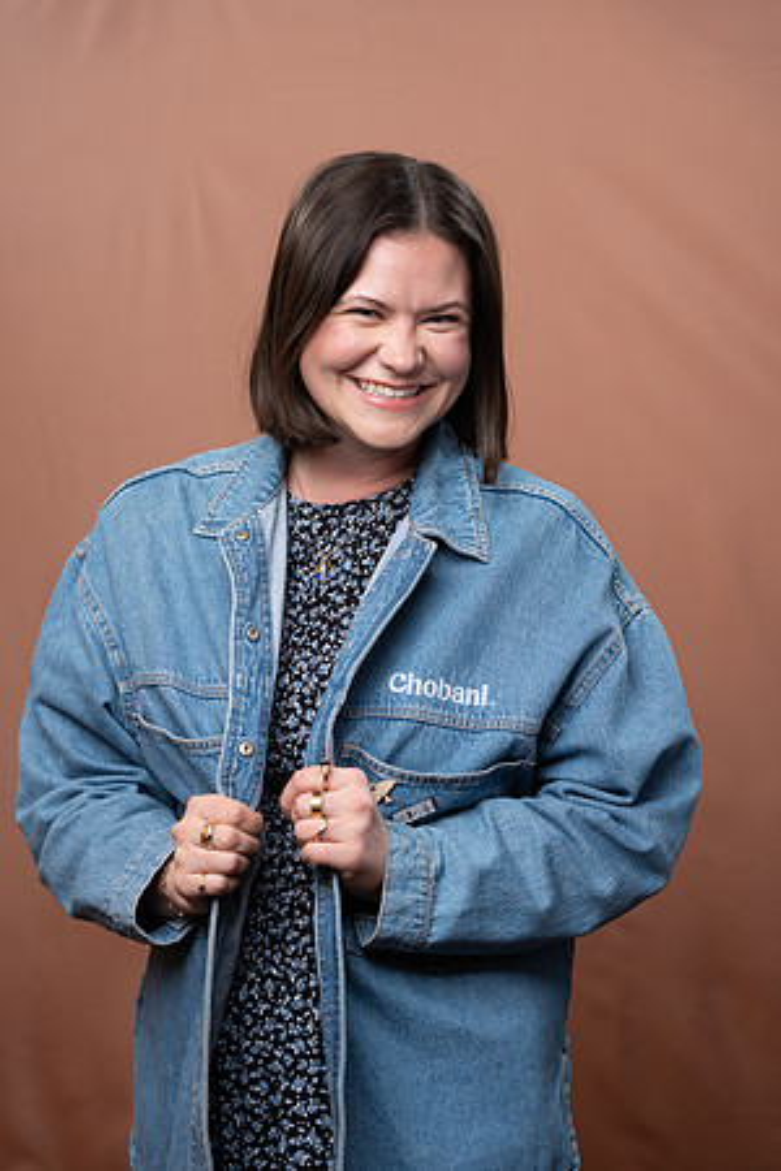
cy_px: 586
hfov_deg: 18.4
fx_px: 2408
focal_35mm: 74
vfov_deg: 27.3
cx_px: 390
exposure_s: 1/160
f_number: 4
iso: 320
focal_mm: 74
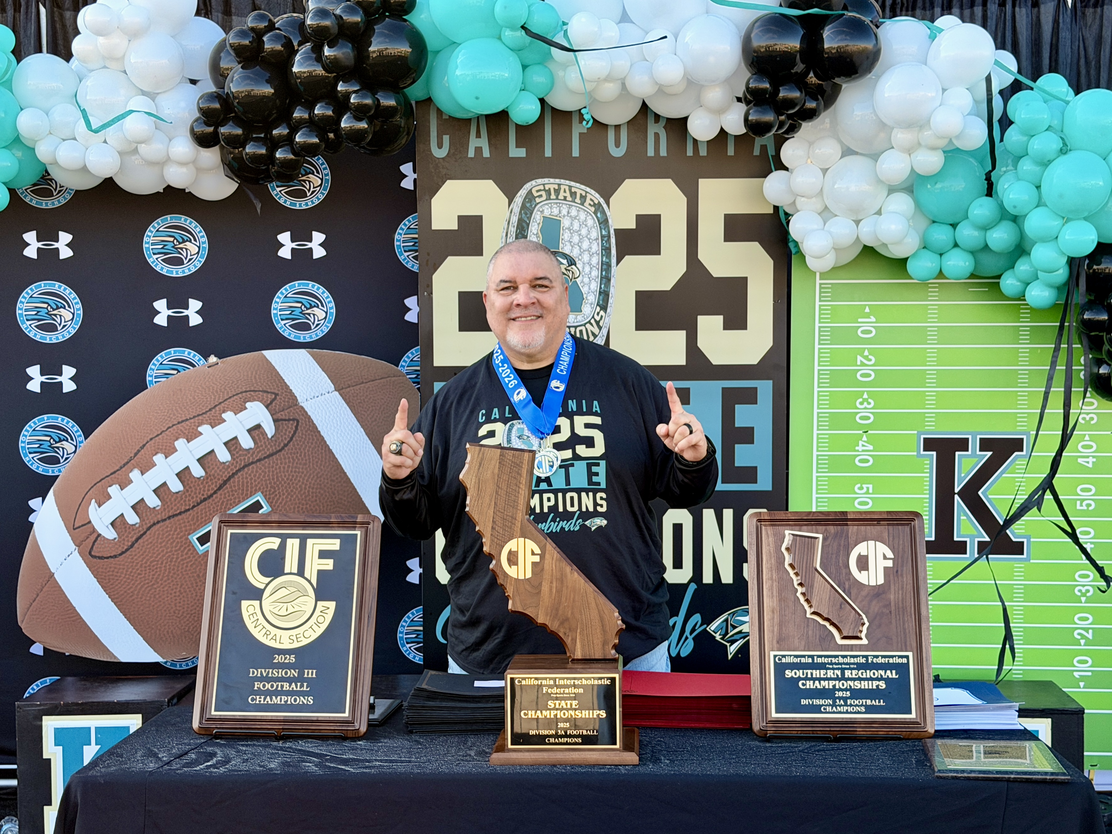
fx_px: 1542
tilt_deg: -2.1
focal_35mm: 48
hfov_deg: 39.7
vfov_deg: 30.3
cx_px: 556
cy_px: 417
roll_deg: +0.8
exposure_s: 1/557
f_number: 1.78
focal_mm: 6.76
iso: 64
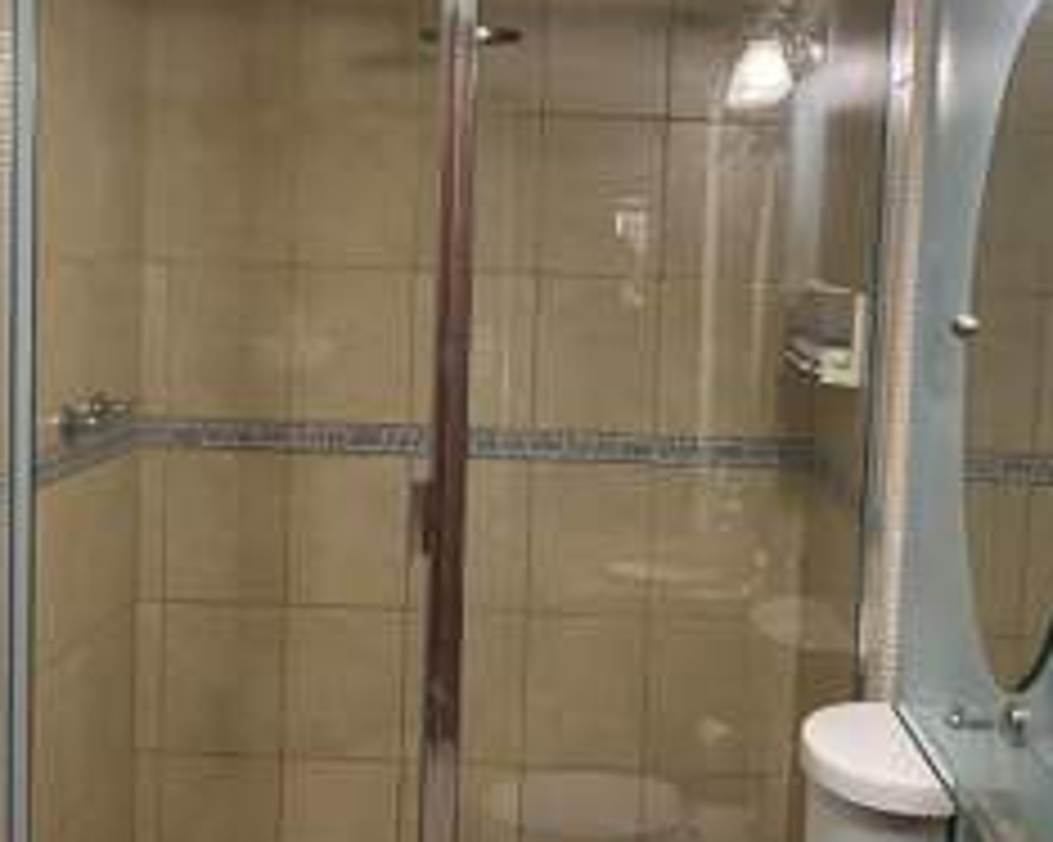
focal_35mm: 52
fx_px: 1620
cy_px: 405
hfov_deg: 36.0
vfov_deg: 29.1
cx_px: 562
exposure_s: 1/60
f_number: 1.8
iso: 100
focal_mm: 4.25
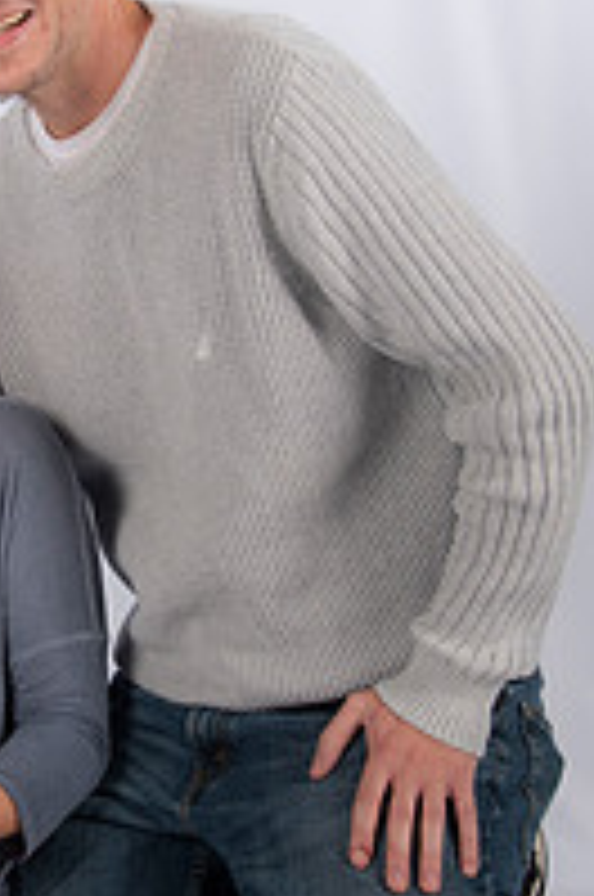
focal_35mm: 86
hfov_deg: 15.7
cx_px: 97
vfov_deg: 23.7
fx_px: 2136
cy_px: 414
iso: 100
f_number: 5.6
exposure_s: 1/200
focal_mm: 38
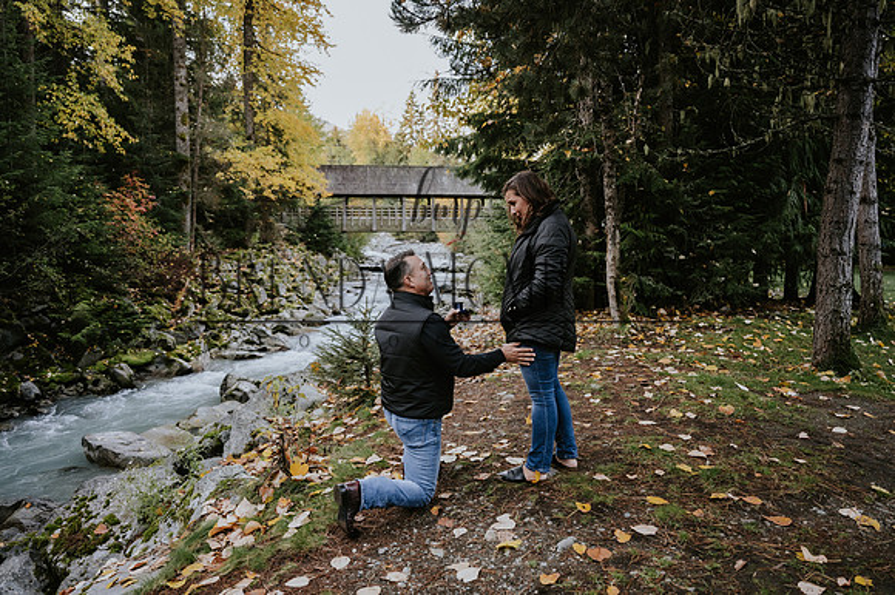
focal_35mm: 26
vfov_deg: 49.9
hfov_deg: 69.9
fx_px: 640
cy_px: 307
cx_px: 452
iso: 1000
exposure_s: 1/500
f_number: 2.8
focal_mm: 24
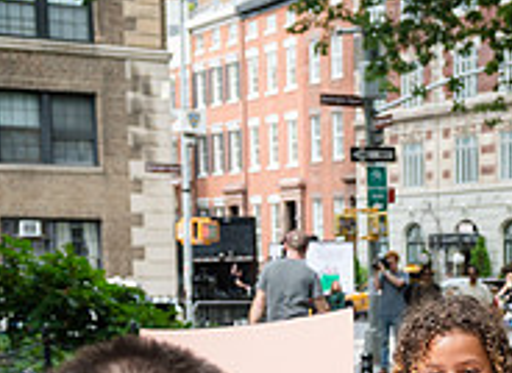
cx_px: 574
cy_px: 508
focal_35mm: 103
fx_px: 1508
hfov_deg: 18.5
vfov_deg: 13.5
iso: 400
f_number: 4
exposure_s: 1/500
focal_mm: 28
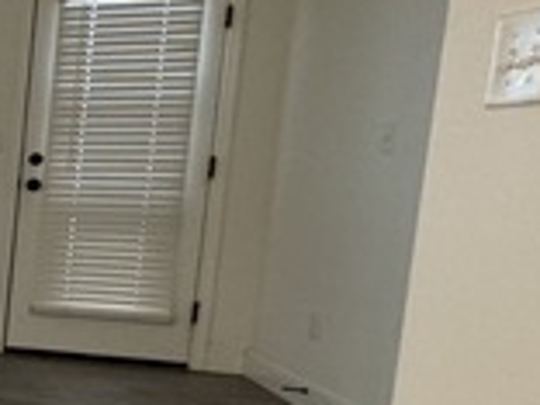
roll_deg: -1.6
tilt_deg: -7.1
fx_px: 936
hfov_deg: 18.7
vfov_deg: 24.3
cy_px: 263
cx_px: -559
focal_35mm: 60
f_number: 2.2
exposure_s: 1/60
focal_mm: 2.22
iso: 400
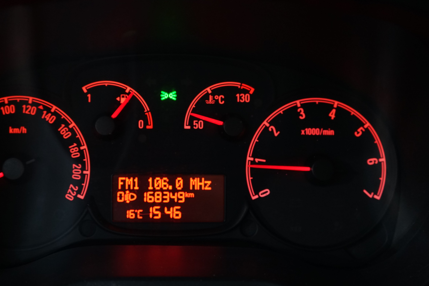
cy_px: 163
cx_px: 164
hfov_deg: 34.9
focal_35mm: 57
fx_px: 679
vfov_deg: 23.8
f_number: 4
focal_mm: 43
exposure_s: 1/30
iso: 1600
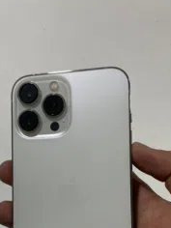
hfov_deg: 32.8
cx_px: 68
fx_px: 290
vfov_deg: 41.0
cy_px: 185
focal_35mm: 44
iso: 125
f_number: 1.6
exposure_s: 1/100
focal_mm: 4.2
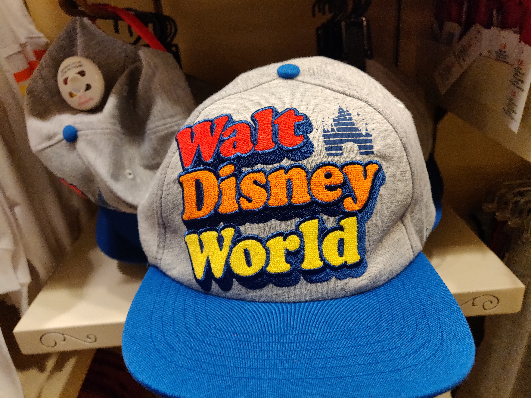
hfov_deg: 69.4
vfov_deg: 54.9
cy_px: 199
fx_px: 383
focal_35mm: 25
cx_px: 266
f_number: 1.7
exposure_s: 1/50
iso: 640
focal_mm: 4.25
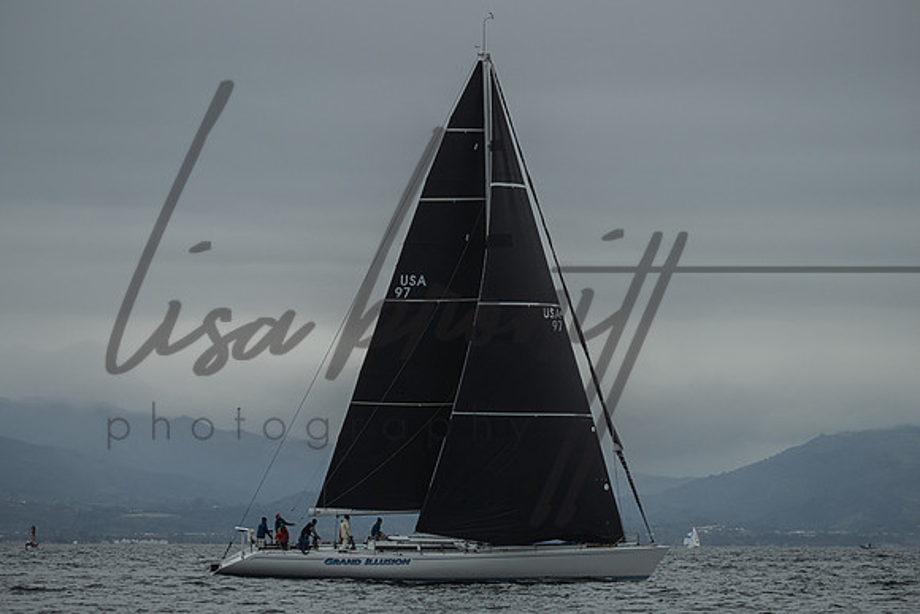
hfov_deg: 9.7
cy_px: 352
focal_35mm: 212
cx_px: 443
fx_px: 5426
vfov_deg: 6.5
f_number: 5
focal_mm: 165
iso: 500
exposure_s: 1/3200
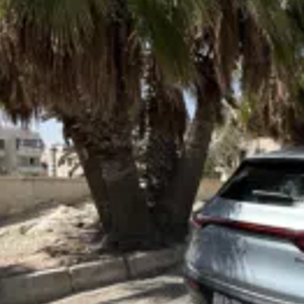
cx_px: 346
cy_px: 213
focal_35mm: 35
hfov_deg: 38.0
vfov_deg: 46.1
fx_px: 348
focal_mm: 1.57
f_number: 1.8
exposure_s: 1/834
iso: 32
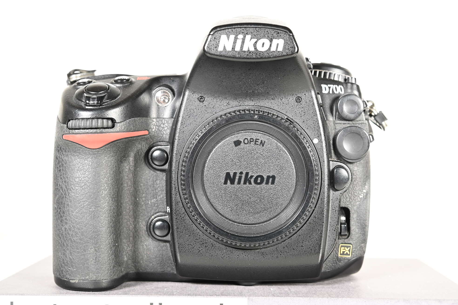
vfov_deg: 29.9
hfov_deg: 43.6
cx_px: 229
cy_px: 152
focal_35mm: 45
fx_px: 572
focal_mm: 30
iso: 400
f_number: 5
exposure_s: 1/50
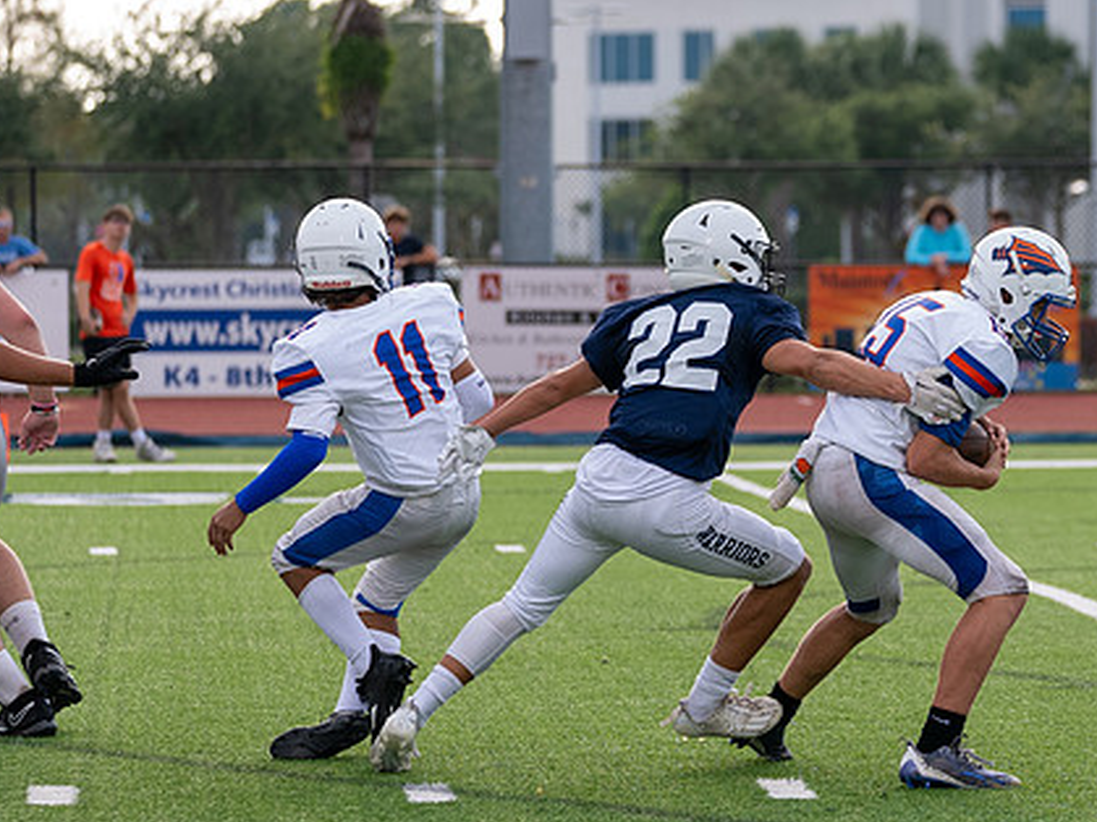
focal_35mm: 260
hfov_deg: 7.6
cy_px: 444
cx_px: 794
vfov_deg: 5.7
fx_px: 8237
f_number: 4
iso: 400
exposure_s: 1/1000
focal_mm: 132
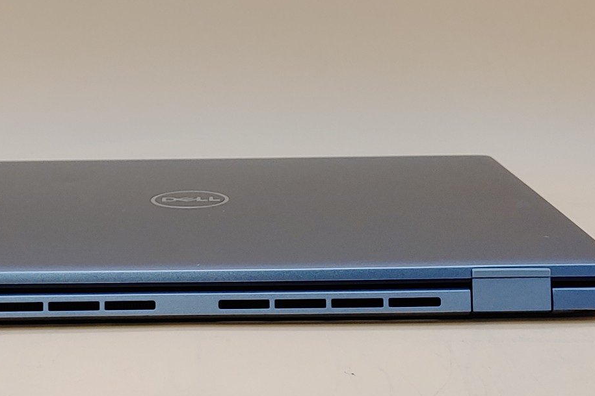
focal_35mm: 72
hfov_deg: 27.9
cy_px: 208
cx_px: 191
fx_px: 1190
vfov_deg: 18.9
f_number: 1.8
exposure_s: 1/75
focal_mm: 4.36
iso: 50
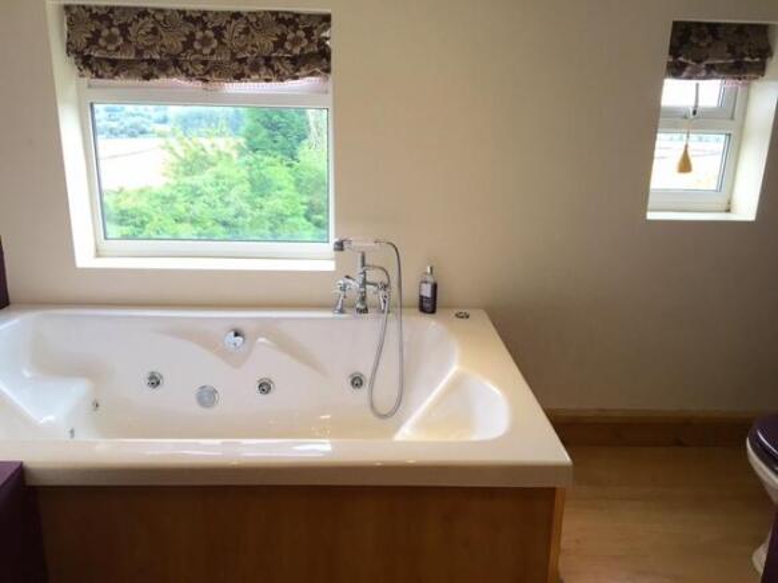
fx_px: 652
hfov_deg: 61.7
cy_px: 292
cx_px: 389
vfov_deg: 48.2
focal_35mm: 29
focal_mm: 4.15
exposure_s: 1/33
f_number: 2.2
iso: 32
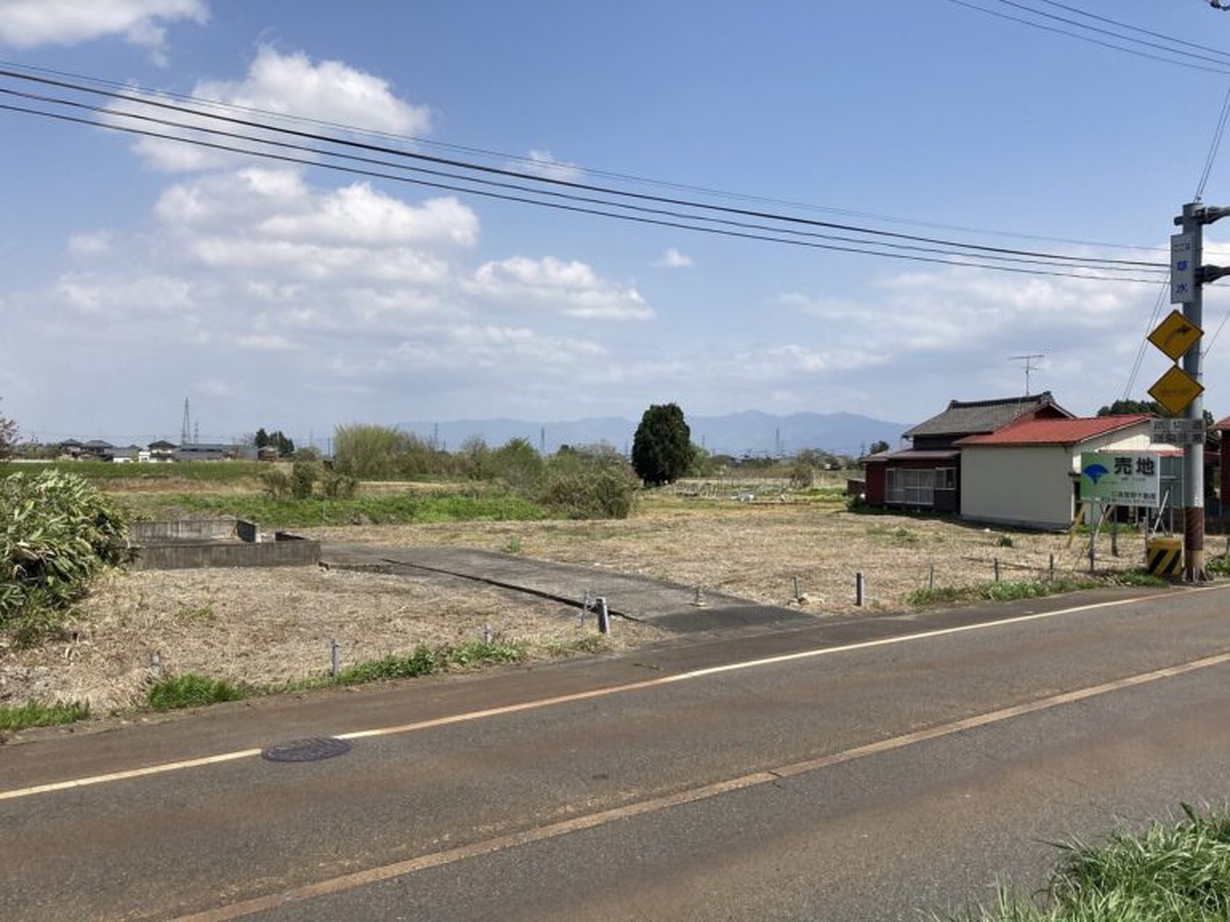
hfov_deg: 63.4
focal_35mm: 28
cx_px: 615
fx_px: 995
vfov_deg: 49.7
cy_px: 461
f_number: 1.8
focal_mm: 3.99
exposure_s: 1/2857
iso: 25
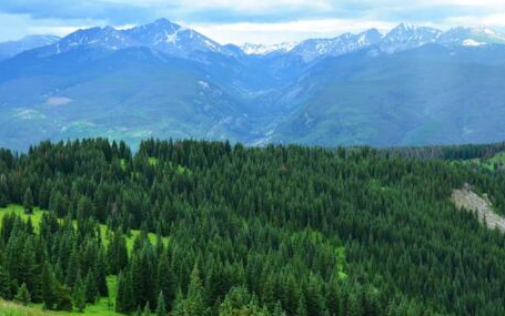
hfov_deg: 34.0
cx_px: 264
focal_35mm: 60
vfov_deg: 21.6
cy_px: 126
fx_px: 826
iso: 180
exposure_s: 1/125
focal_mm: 28
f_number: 11
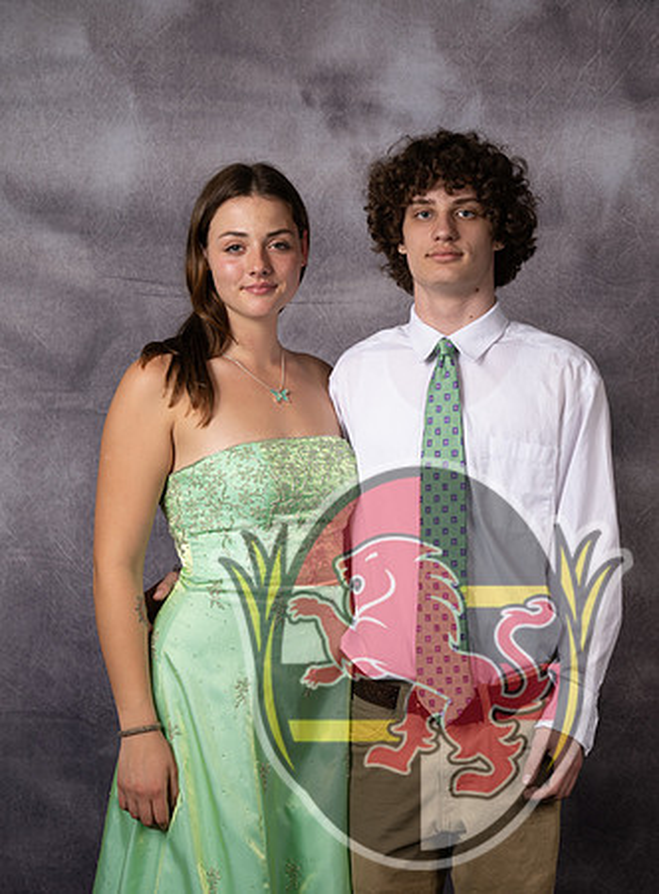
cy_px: 447
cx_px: 431
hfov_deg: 18.9
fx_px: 1972
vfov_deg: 25.5
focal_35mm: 77
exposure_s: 1/320
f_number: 4.5
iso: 50
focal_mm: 53
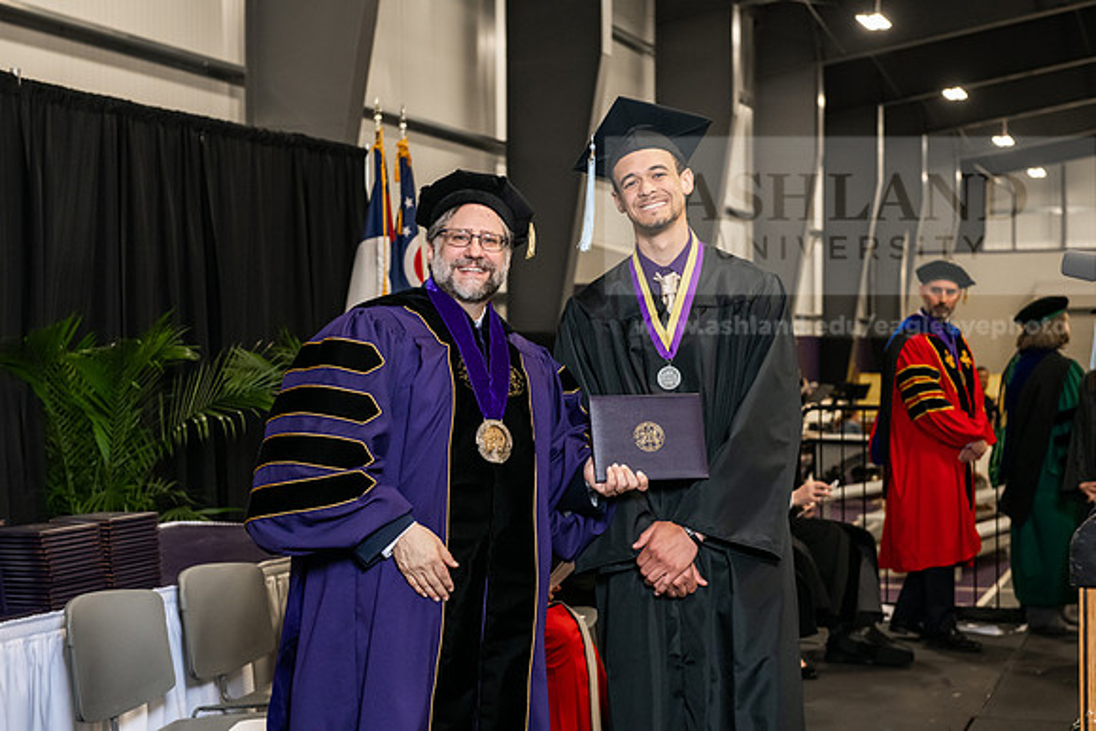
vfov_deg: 21.9
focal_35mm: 62
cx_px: 548
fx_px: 1888
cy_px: 366
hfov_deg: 32.4
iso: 2500
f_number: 5
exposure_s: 1/200
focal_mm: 62
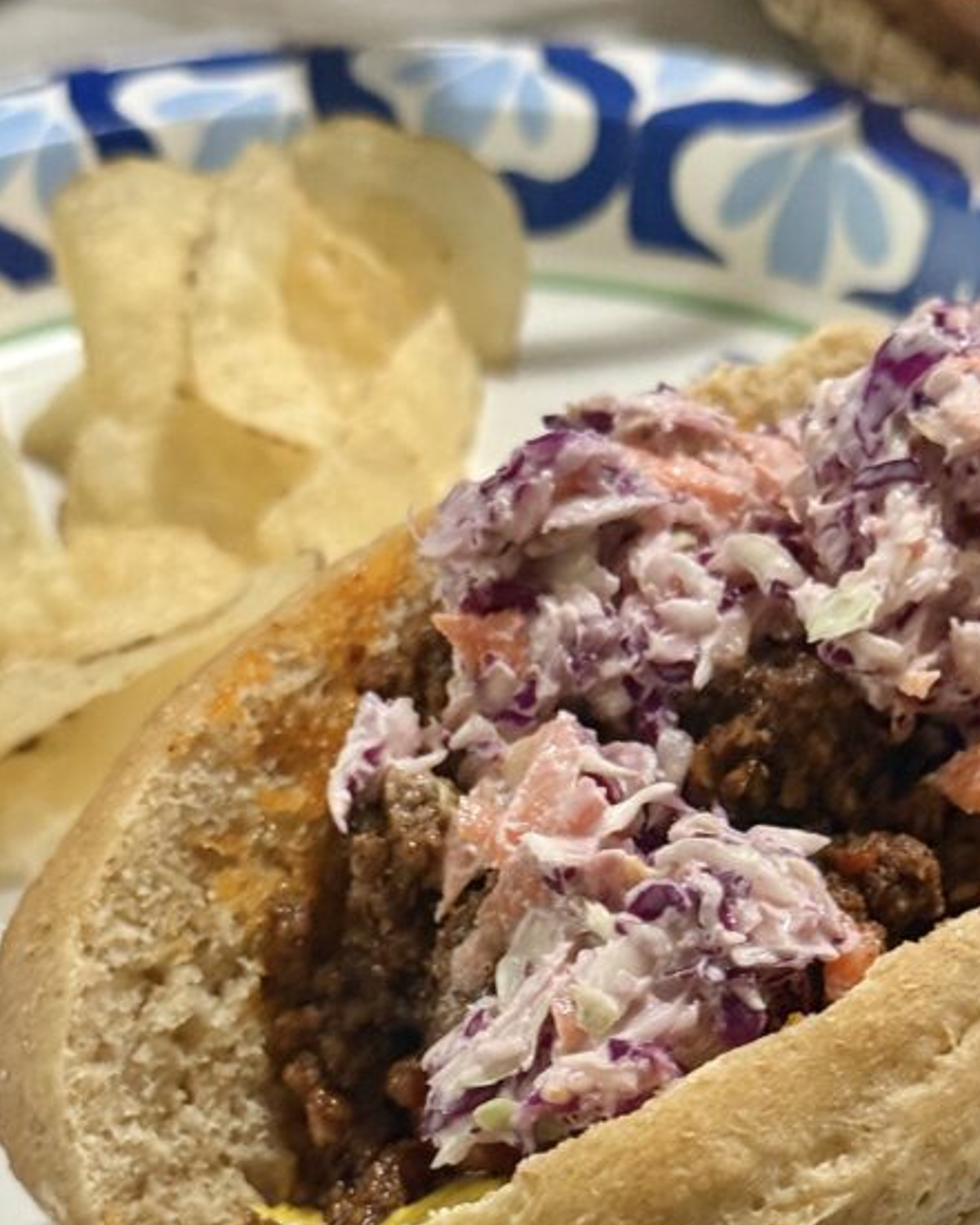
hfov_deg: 17.6
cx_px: 673
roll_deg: -1.4
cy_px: 929
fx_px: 3153
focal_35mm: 87
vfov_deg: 21.8
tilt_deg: -43.0
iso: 500
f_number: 1.78
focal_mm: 6.76
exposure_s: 1/40
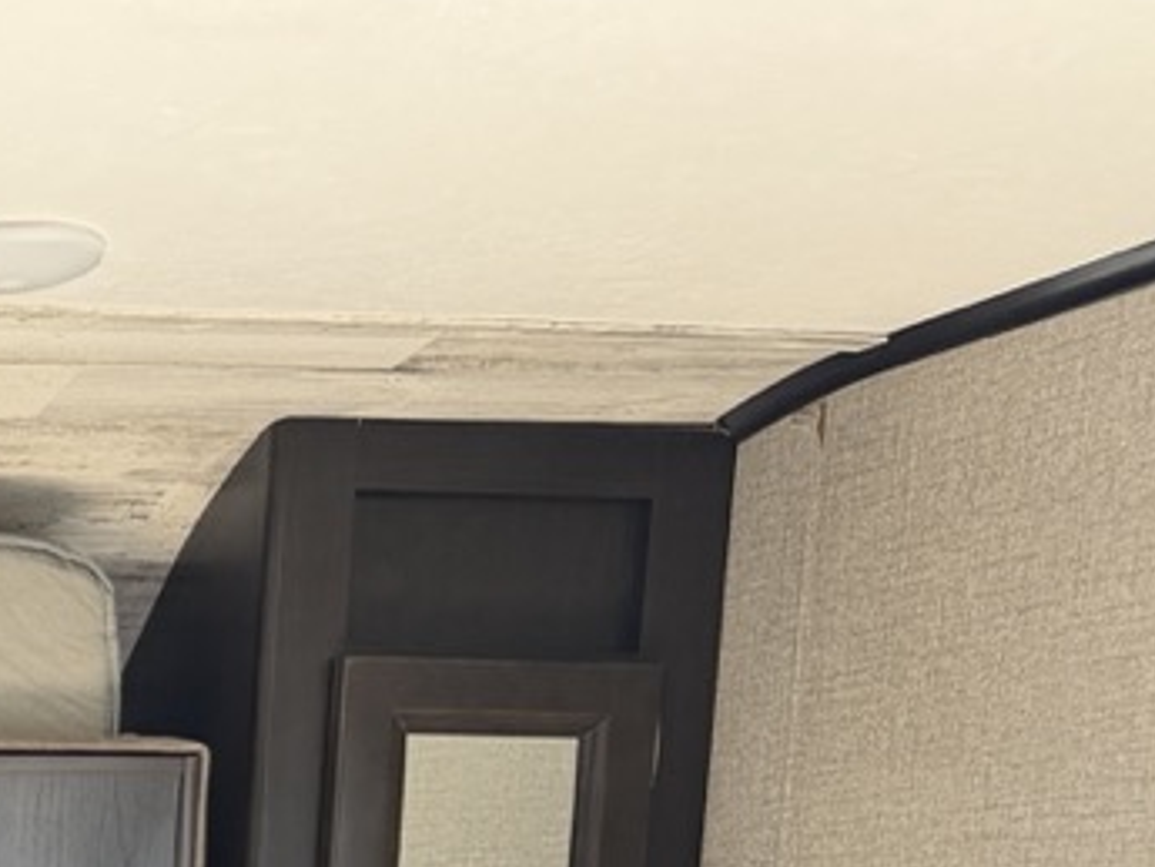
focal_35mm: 89
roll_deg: -0.1
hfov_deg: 18.3
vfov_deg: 15.0
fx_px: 2971
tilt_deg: -4.8
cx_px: -797
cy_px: 1436
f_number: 1.78
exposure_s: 1/121
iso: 125
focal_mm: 6.76
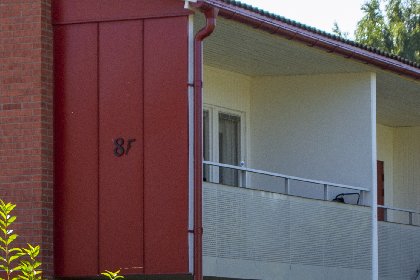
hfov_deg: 12.3
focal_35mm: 167
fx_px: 1948
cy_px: 272
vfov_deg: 8.2
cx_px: 241
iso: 100
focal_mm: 34
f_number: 7.1
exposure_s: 1/200
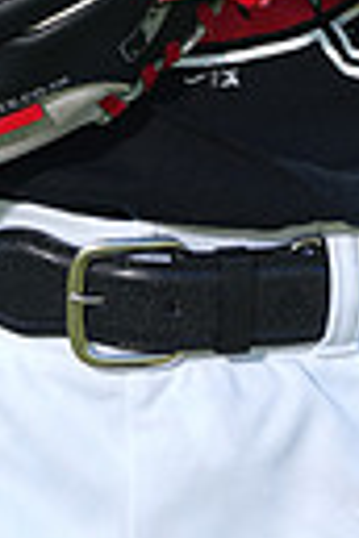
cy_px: -521
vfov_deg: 2.4
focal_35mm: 853
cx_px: 169
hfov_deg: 1.6
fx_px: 12758
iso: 64
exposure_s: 1/250
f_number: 4.5
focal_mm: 189
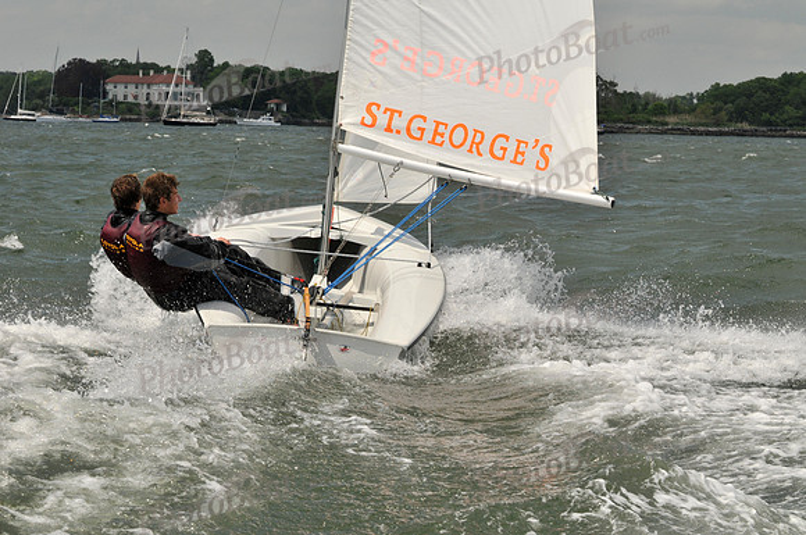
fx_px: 4695
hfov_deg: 9.8
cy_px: 268
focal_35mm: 210
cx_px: 403
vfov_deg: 6.5
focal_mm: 140
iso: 200
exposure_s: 1/800
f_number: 10
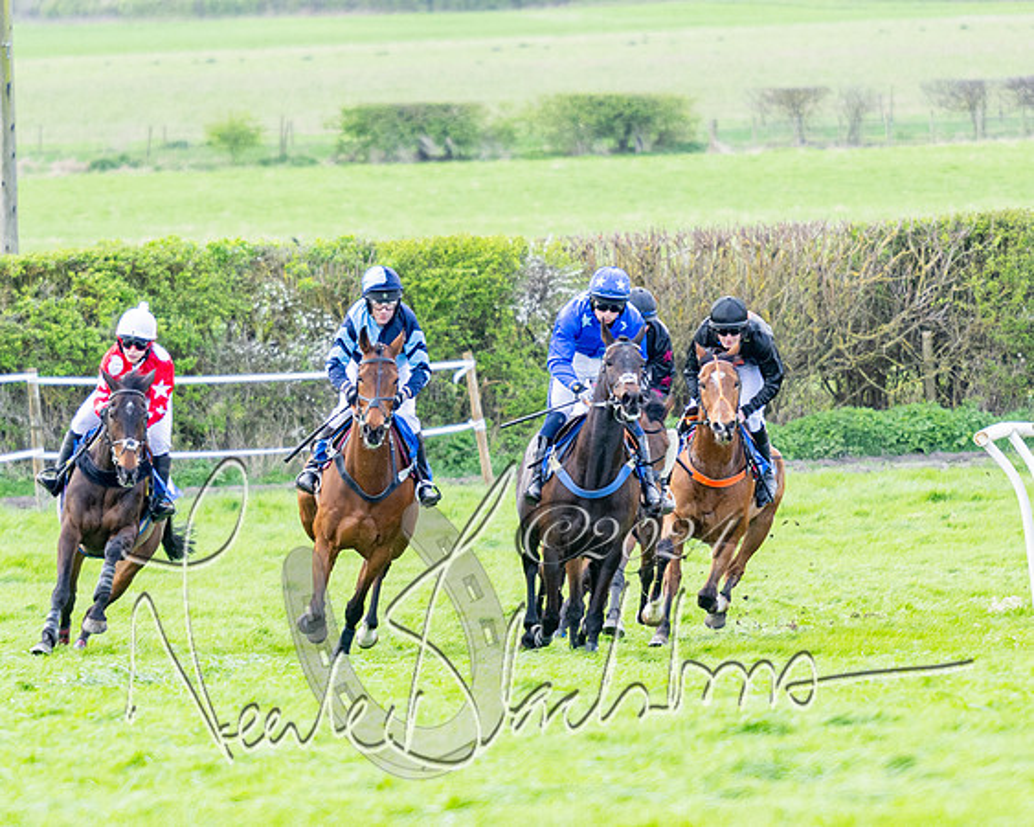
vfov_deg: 3.0
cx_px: 465
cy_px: 480
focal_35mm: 517
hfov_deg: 3.7
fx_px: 15824
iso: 400
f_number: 4
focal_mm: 200
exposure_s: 1/800
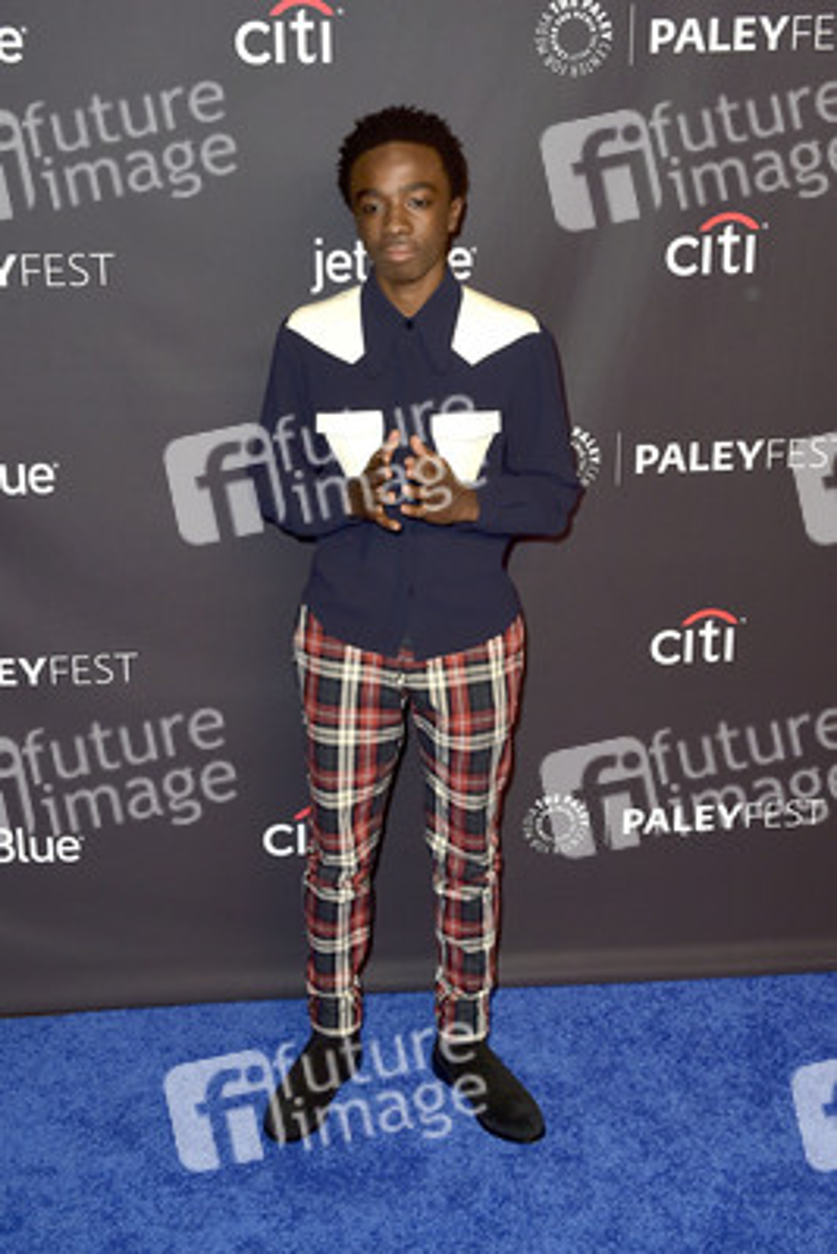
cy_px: 627
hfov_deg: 35.1
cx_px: 418
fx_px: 1324
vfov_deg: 50.7
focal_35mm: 38
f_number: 6.3
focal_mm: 38
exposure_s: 1/250
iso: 250
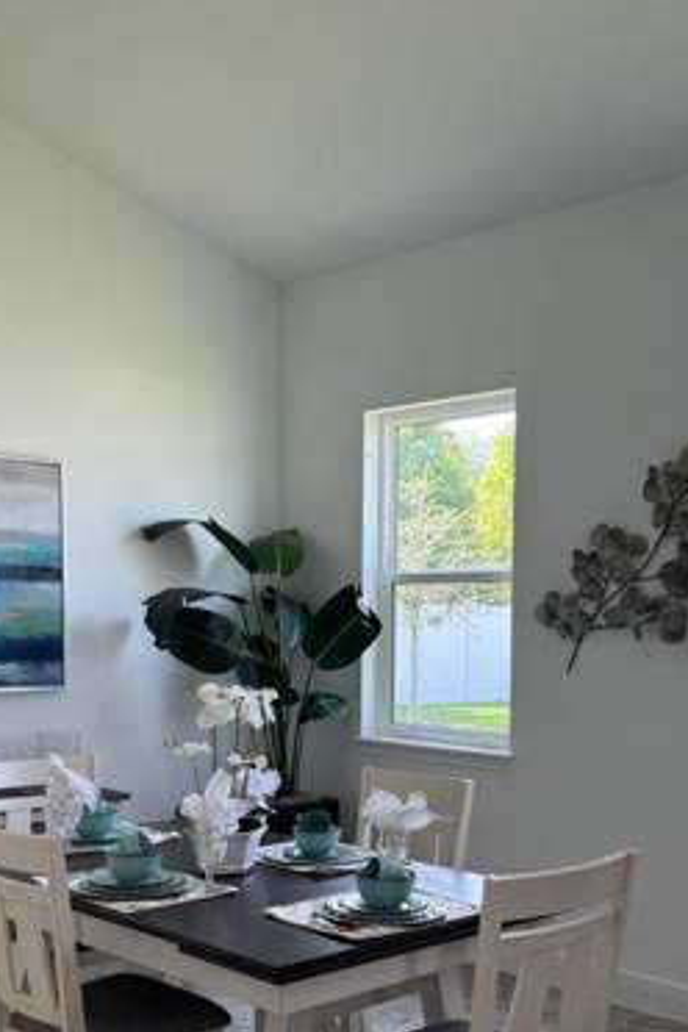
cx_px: 383
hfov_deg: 31.2
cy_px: 702
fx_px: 1233
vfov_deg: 44.7
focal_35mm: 43
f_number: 1.78
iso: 80
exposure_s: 1/134
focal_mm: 6.76
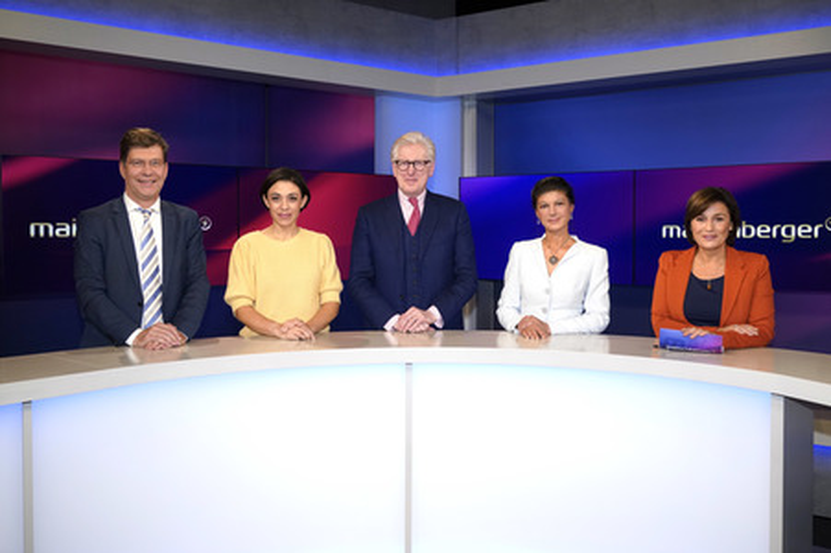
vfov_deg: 43.5
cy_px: 276
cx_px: 416
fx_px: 692
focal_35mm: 30
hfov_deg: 62.0
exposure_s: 1/160
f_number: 5.6
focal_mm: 30
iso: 2000
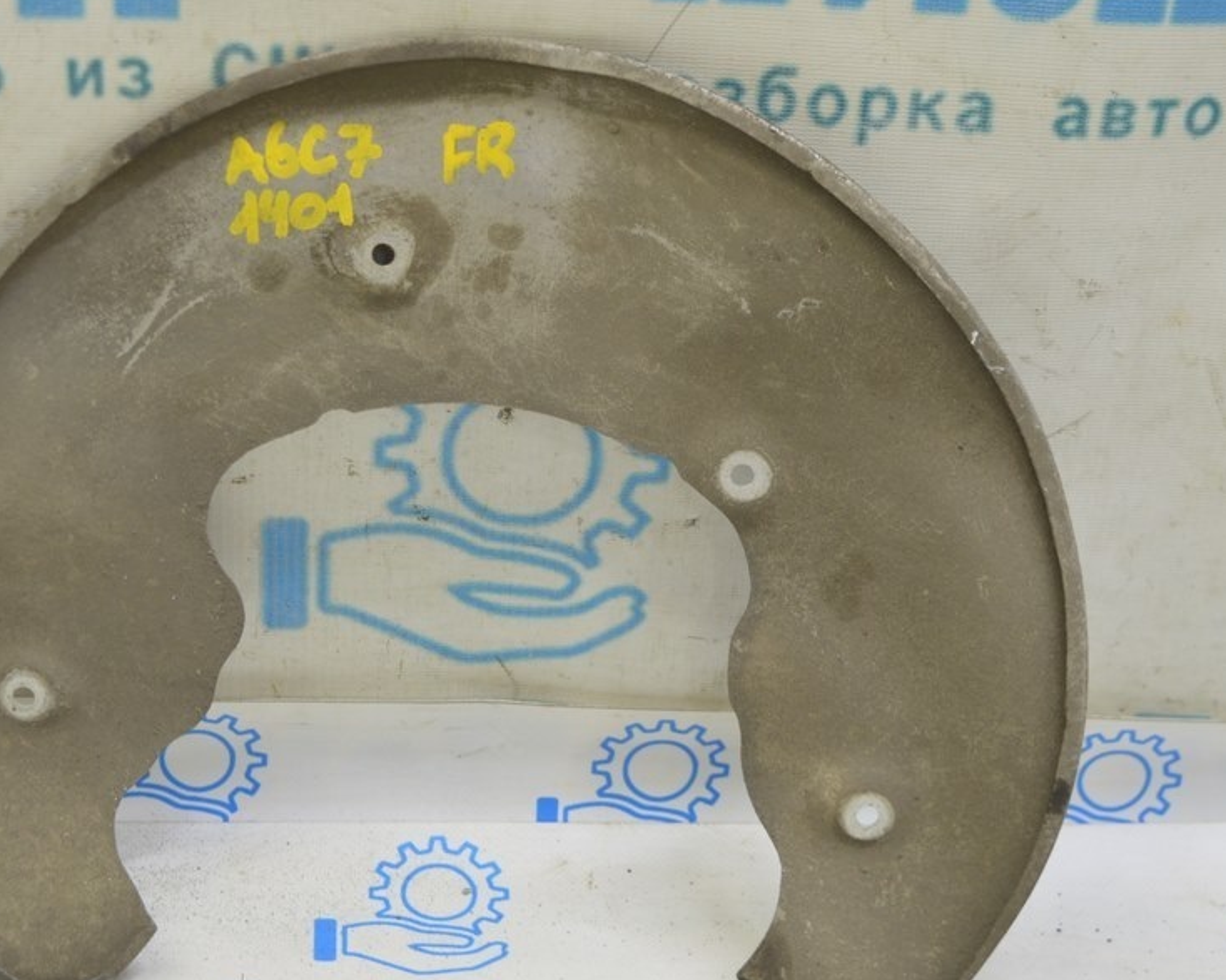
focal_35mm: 69
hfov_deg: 27.5
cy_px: 540
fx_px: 2491
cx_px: 448
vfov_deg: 22.3
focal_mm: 35
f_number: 5.6
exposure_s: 1/20
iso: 400
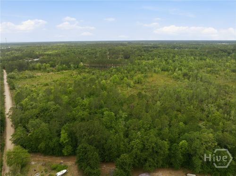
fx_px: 163
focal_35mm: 24
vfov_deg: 56.7
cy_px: 88
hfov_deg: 71.6
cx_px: 118
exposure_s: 1/120
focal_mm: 12.3
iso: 100
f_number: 11
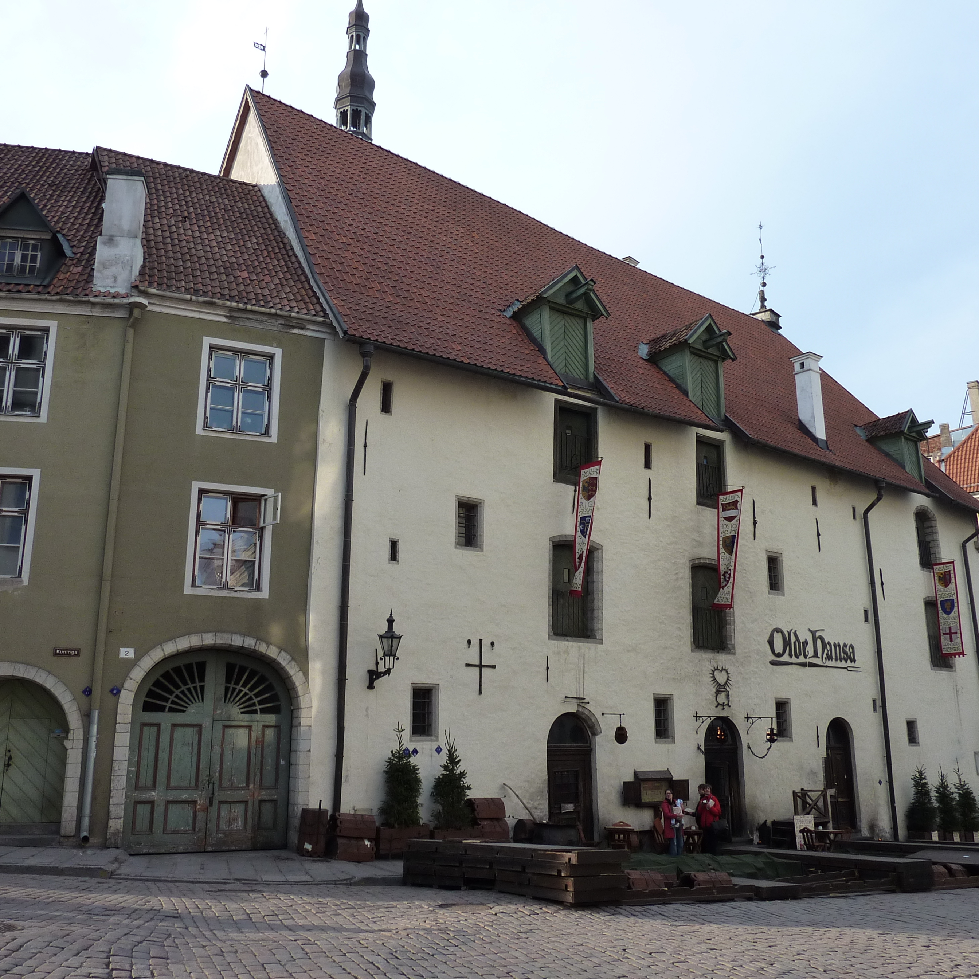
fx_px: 960
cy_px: 483
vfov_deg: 54.0
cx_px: 483
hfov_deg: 54.0
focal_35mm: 30
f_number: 4
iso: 125
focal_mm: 4.1
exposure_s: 1/250
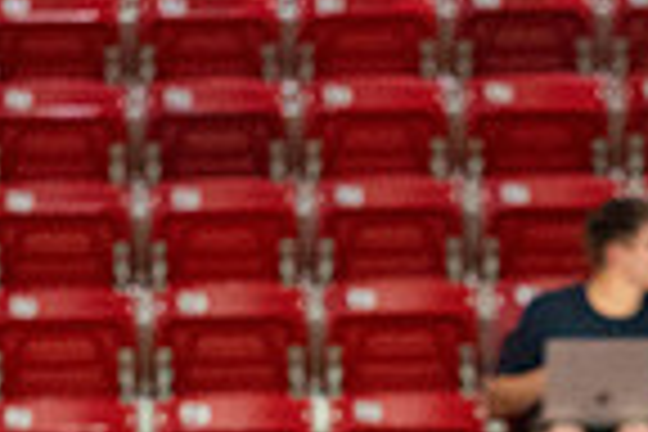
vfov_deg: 2.5
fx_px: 9809
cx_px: 580
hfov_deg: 3.8
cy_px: 785
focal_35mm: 545
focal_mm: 135
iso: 5000
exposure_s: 1/500
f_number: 2.8
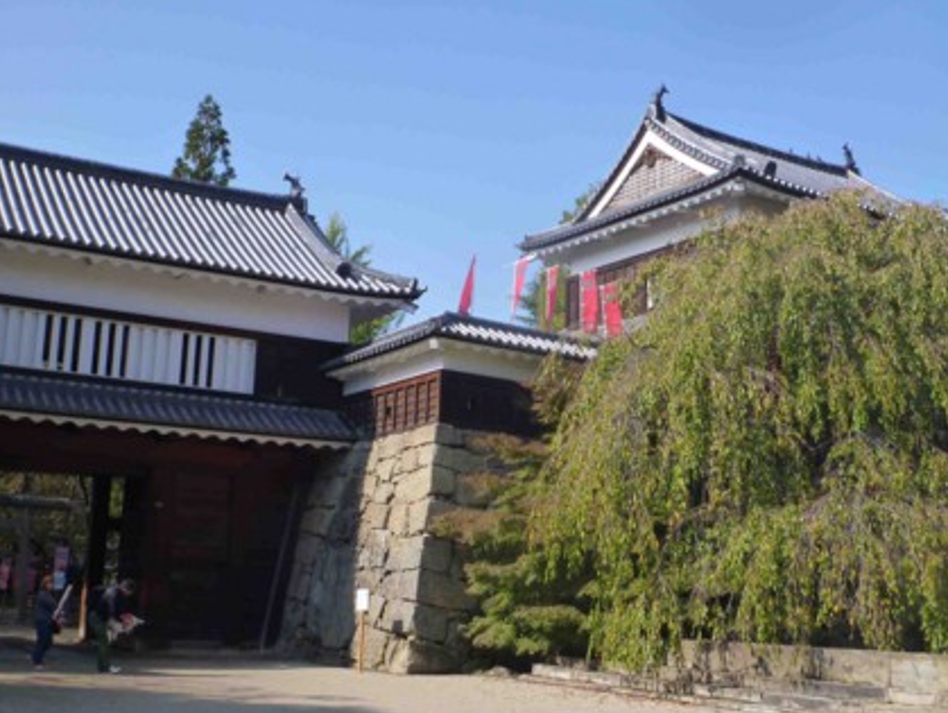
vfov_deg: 32.9
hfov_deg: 42.9
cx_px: 482
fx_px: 1206
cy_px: 358
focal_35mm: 44
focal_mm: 7.4
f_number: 4.2
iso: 160
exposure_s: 1/400
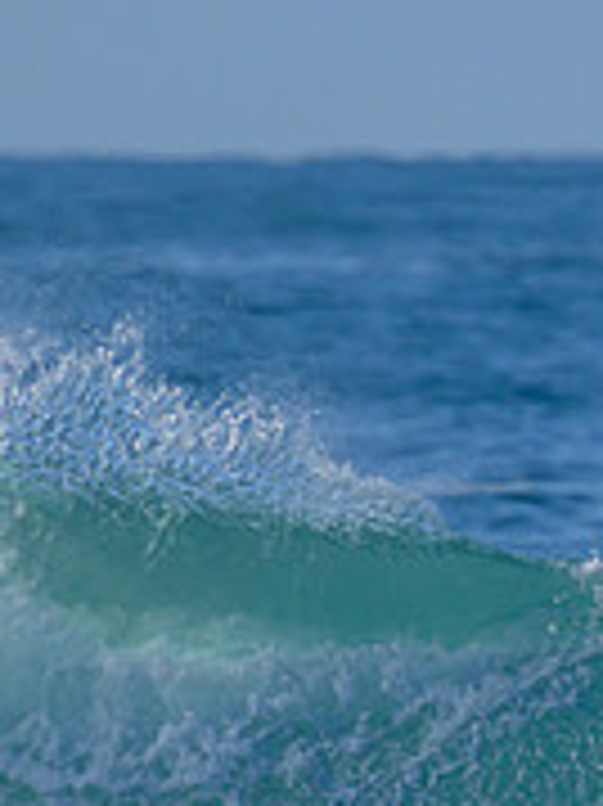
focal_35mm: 2572
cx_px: 1233
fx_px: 59809
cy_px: 718
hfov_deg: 0.6
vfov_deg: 0.8
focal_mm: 800
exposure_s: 1/2000
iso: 800
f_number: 11
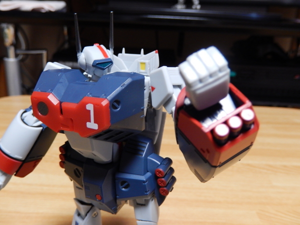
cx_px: 150
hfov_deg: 56.8
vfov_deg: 44.2
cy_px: 112
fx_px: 277
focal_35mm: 32
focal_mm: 5.7
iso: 400
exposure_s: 1/8
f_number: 3.8
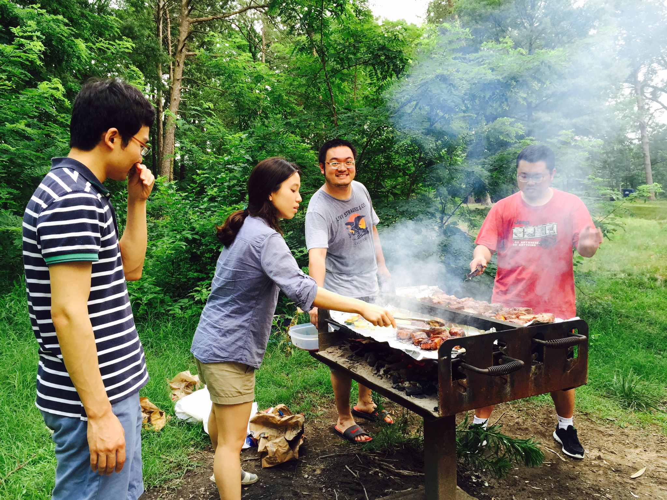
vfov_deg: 48.2
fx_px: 559
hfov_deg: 61.7
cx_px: 334
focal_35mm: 29
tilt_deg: -4.7
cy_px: 250
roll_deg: +0.9
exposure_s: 1/120
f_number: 2.2
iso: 32
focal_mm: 4.15
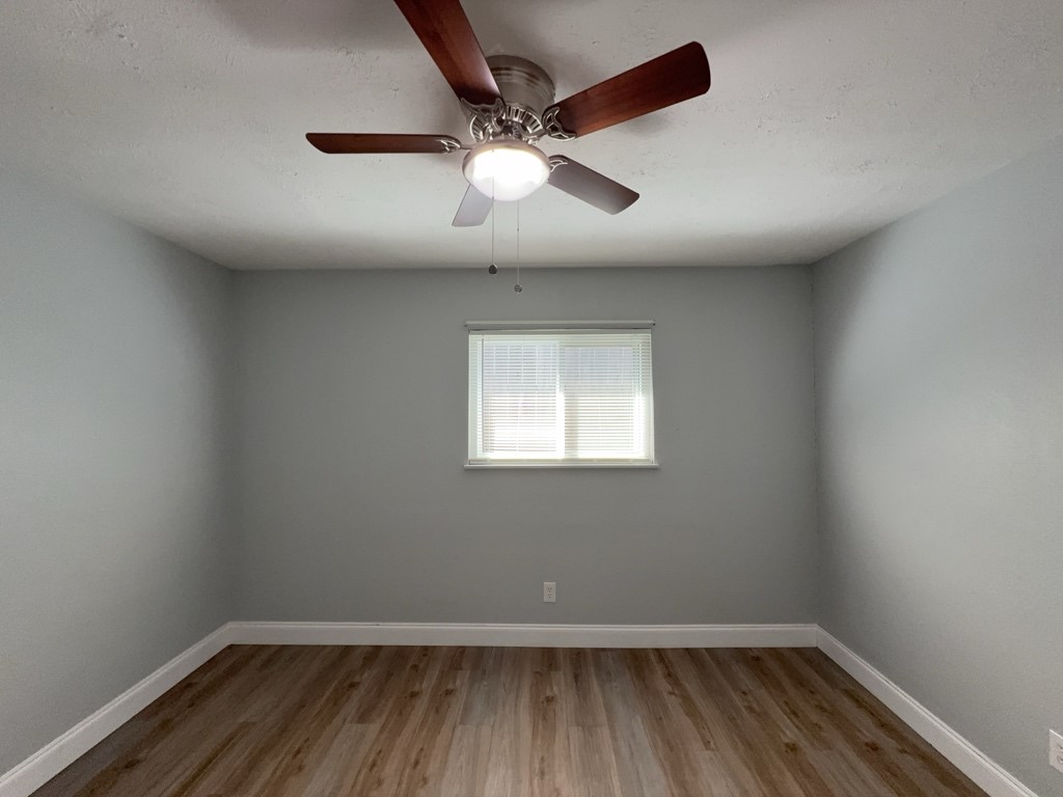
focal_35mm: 14
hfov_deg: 102.1
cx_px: 532
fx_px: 430
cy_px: 398
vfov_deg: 85.7
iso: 100
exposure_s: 1/60
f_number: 2.2
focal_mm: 2.22
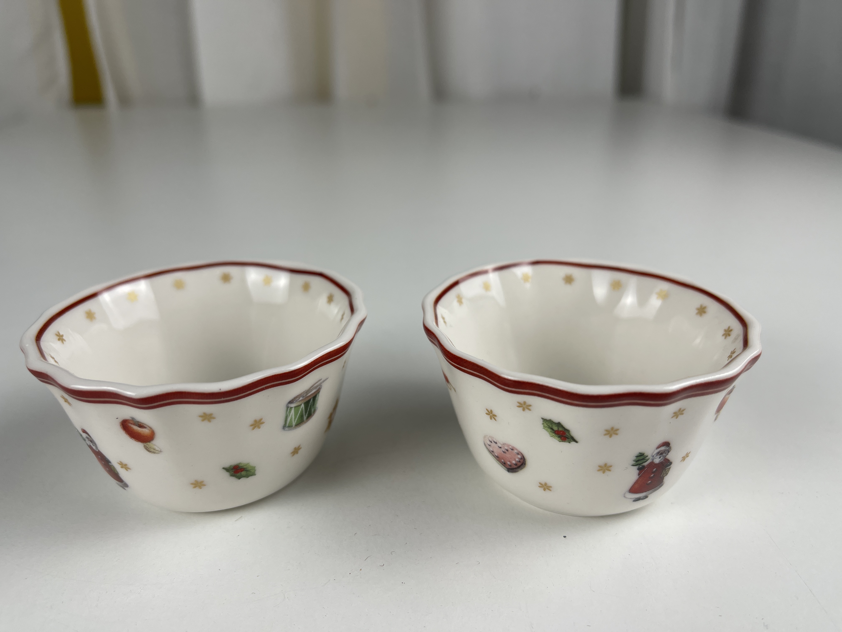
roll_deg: -0.5
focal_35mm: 25
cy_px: 316
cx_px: 421
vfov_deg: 54.9
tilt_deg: -24.6
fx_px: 608
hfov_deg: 69.4
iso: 32
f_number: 1.6
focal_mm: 5.1
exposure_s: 1/238
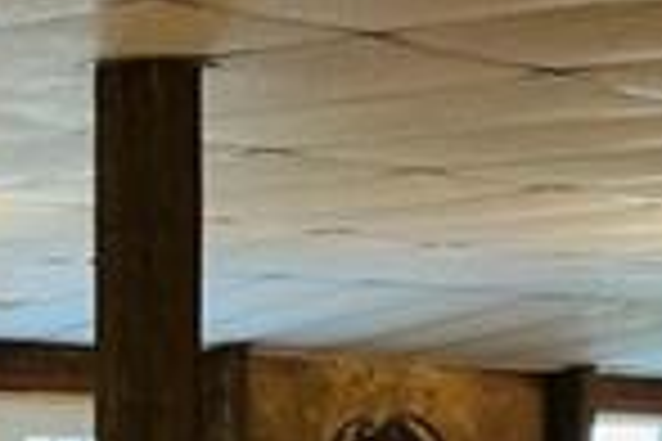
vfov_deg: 8.6
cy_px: 855
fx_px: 2795
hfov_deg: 13.3
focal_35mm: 152
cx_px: -59
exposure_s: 1/40
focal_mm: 3
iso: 200
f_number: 1.8
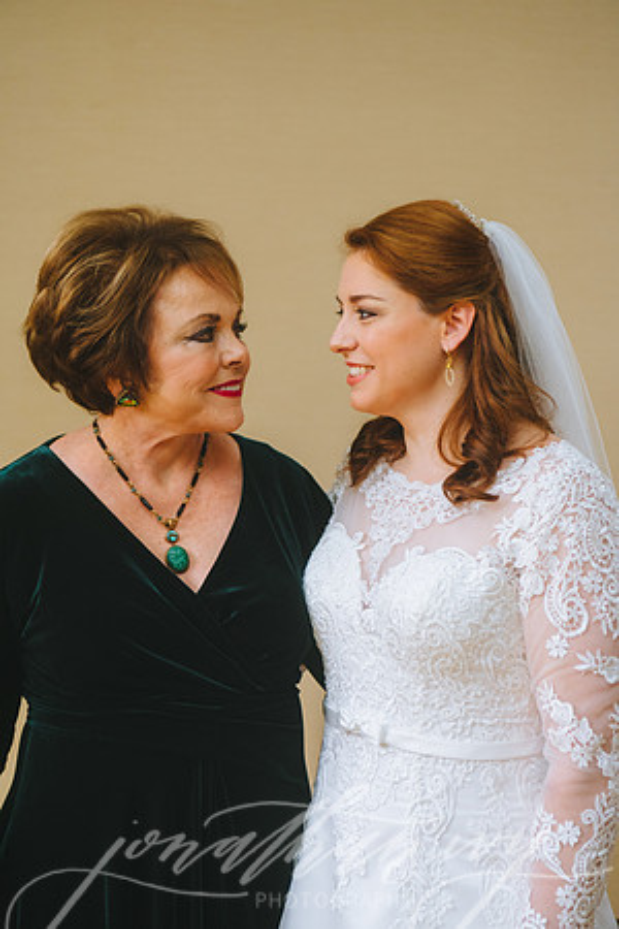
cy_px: 464
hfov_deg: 19.5
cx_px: 310
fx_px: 1805
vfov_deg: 28.8
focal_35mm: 70
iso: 1250
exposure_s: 1/50
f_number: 3.5
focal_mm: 70
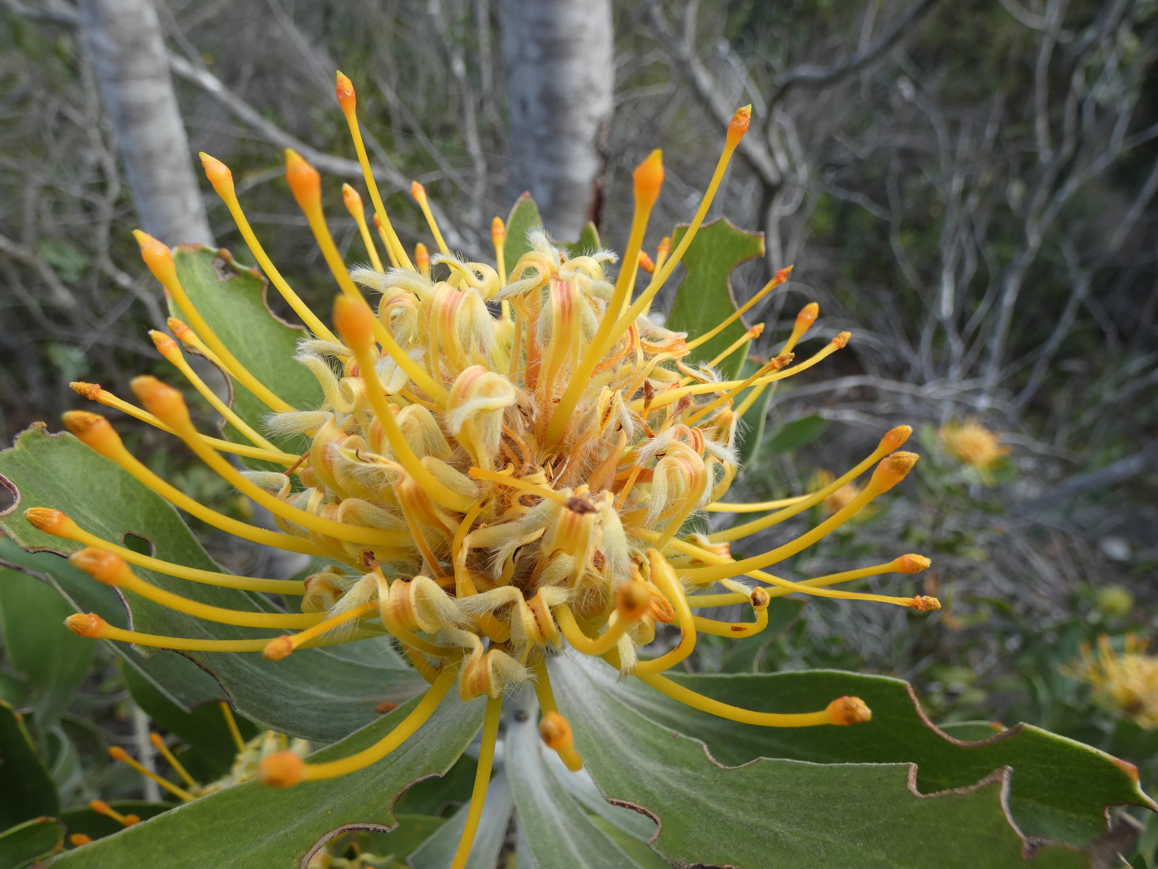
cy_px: 434
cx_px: 579
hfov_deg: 79.0
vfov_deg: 63.4
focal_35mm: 21
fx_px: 703
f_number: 2.8
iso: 80
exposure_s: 1/125
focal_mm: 3.7
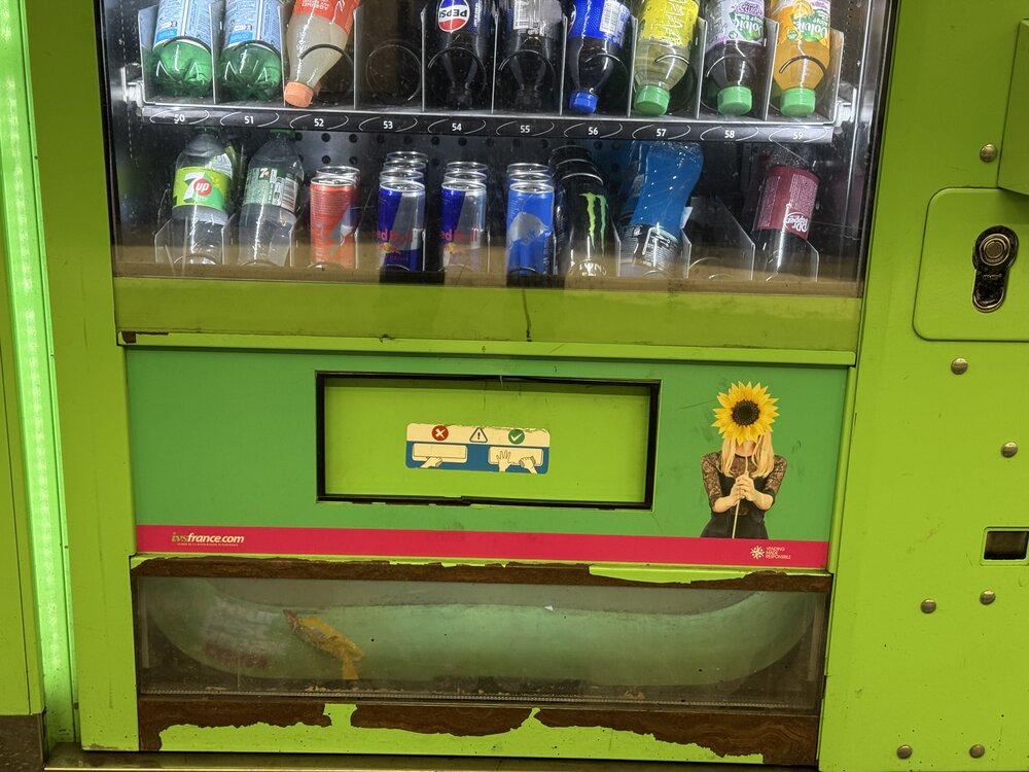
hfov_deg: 39.7
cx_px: 514
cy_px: 386
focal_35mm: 48
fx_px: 1427
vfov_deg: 30.3
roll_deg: -1.8
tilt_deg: -18.1
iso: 160
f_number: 1.78
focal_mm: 6.76
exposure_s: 1/60
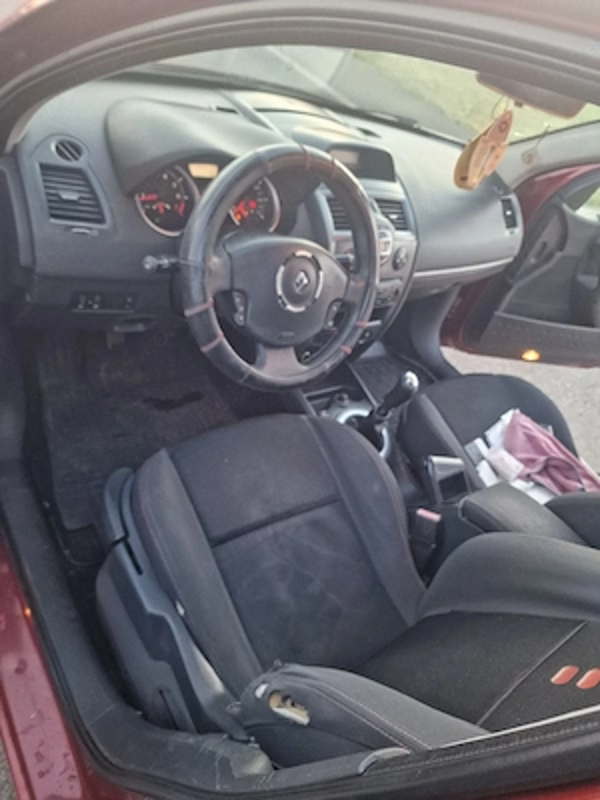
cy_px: 400
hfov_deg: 58.9
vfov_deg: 73.9
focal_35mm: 23
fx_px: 532
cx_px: 300
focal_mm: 6.4
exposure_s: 1/120
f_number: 1.8
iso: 640
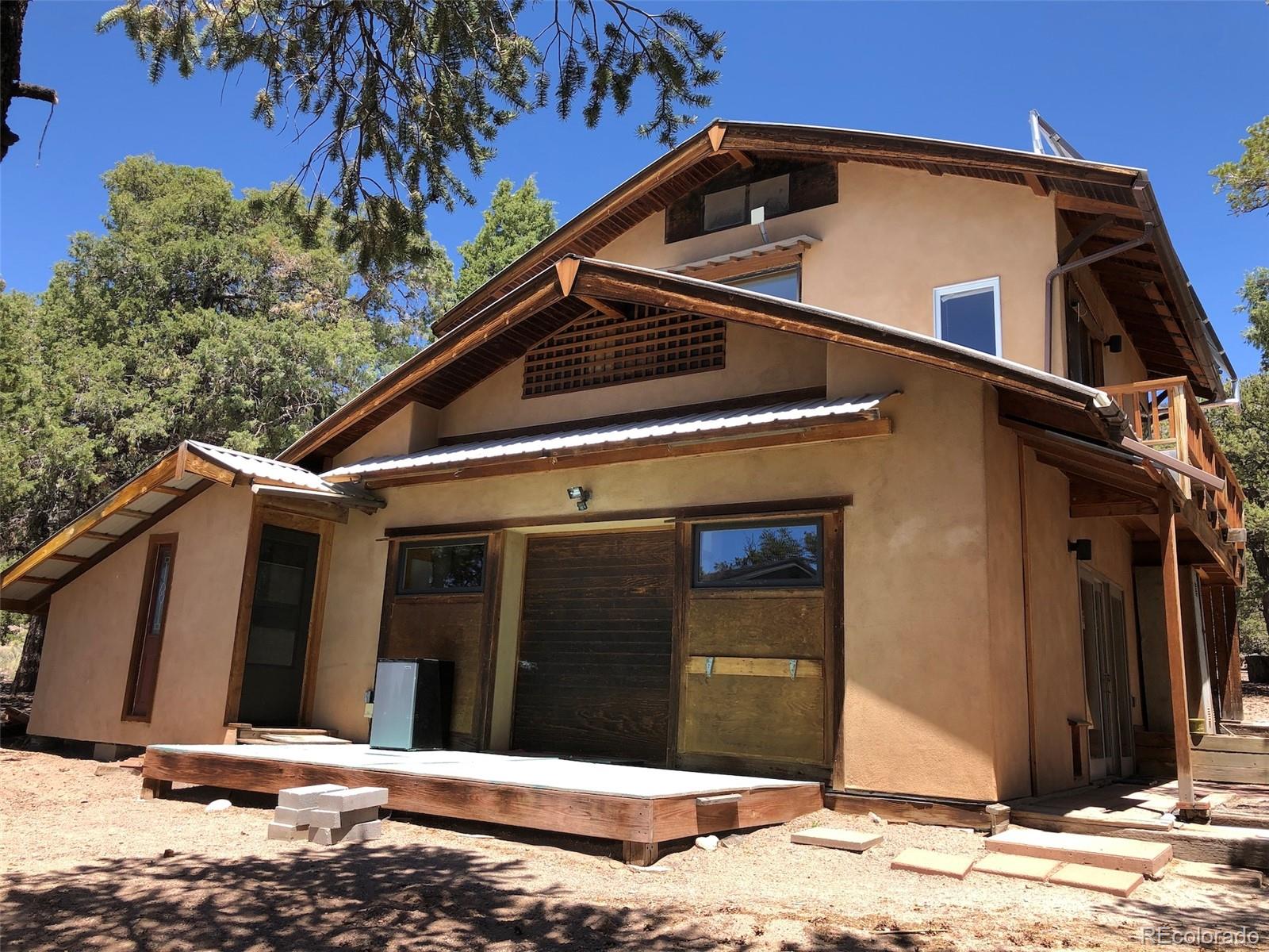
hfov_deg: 63.4
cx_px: 634
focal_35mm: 28
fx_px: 1026
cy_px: 476
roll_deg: -2.7
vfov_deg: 49.7
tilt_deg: +13.6
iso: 20
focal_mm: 3.99
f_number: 1.8
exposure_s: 1/631
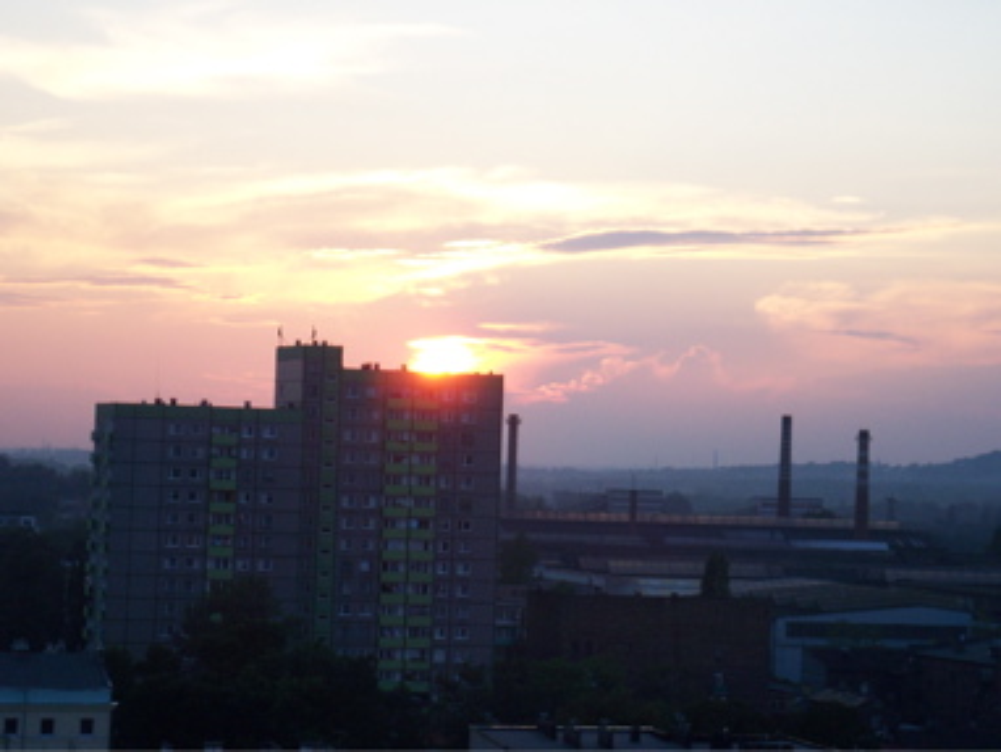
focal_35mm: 117
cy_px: 376
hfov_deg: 16.8
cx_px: 500
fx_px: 3385
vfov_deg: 12.7
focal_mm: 19.2
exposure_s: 1/125
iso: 80
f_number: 4.4
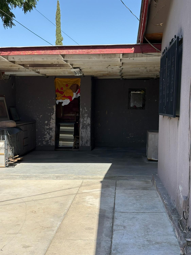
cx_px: 96
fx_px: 383
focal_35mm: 52
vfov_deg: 36.8
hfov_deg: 28.0
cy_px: 128
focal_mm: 5.96
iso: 32
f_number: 1.6
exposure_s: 1/1799
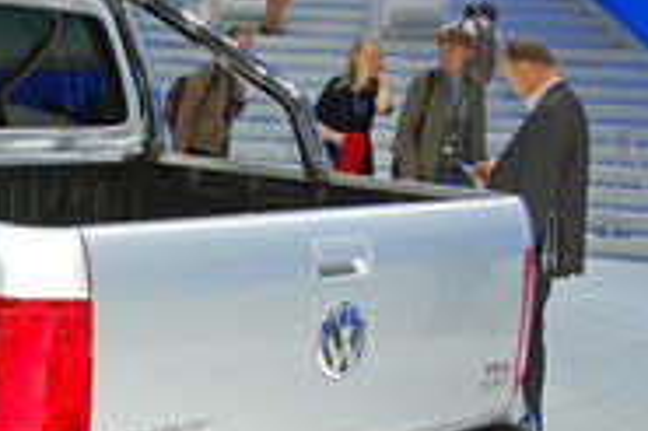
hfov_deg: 24.9
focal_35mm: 78
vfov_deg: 17.4
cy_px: 291
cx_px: 14
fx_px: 1403
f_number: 5
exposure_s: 1/100
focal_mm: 24
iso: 200
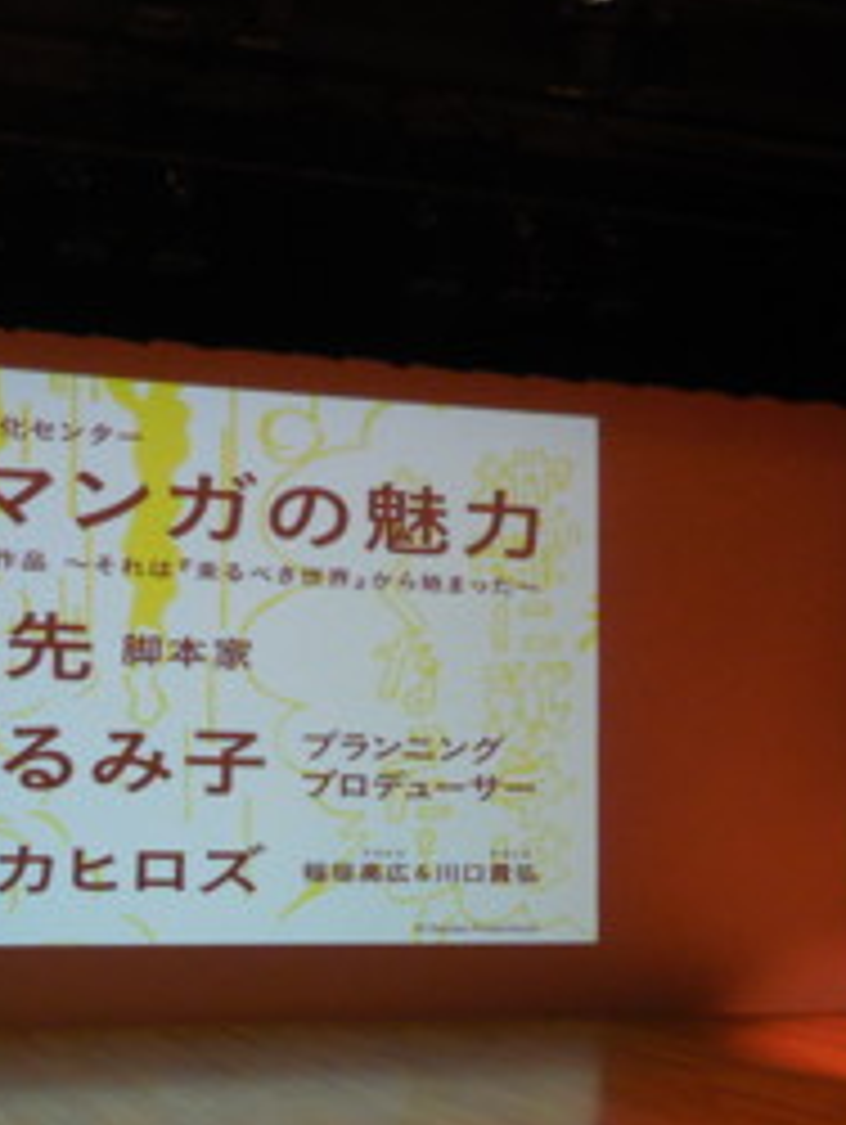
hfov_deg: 26.4
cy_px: 691
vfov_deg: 34.8
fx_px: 1789
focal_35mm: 55
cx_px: 270
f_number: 3.3
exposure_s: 1/30
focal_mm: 4.5
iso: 250
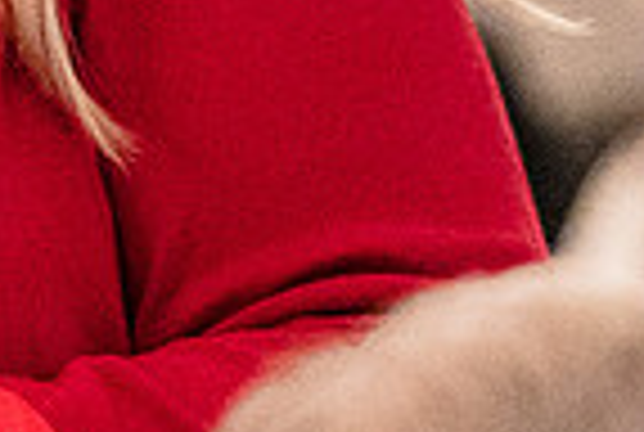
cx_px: -653
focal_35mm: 1158
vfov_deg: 1.2
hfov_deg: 1.8
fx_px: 20758
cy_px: 794
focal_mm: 191
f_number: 4
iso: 6400
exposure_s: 1/100
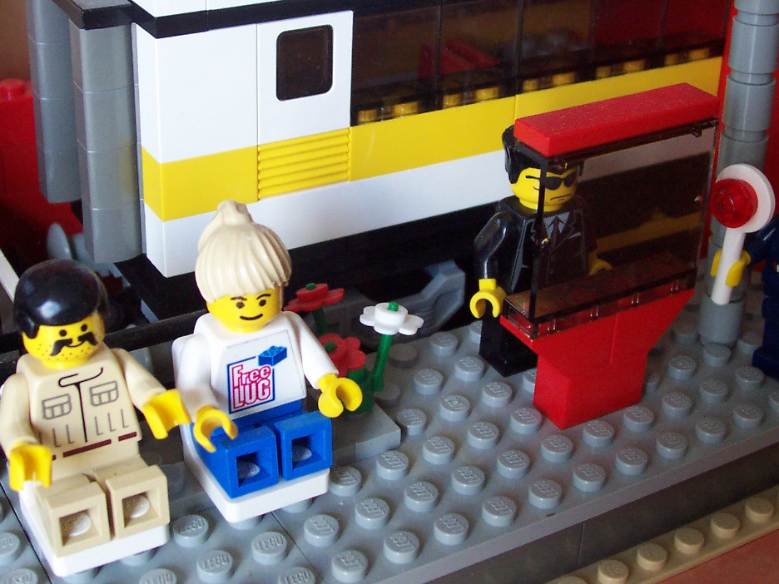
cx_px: 398
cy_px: 214
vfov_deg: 24.7
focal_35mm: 59
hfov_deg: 32.7
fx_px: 1328
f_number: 3
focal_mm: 7
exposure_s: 1/20
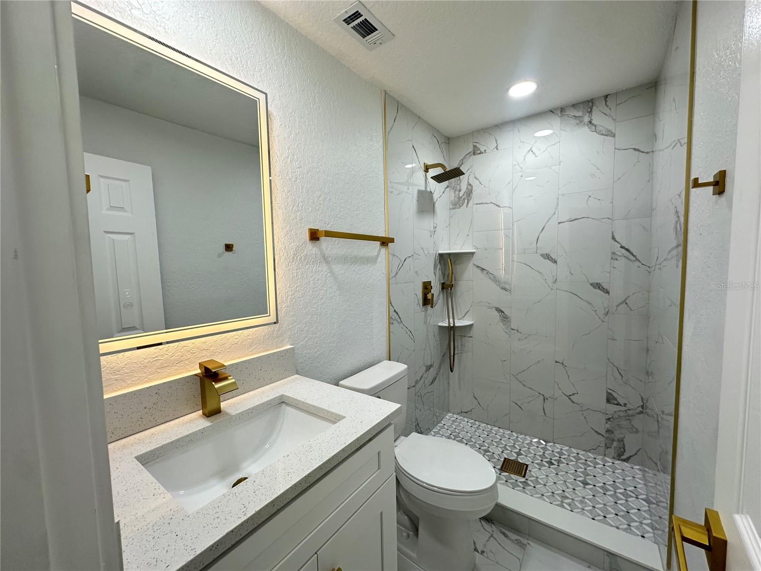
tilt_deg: -4.0
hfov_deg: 102.1
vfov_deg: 85.7
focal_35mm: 14
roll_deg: +1.4
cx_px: 380
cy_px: 286
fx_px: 308
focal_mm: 2.22
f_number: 2.2
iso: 100
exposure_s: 1/99
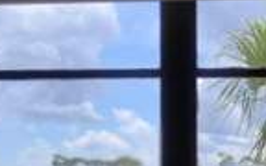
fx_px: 667
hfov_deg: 20.4
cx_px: 357
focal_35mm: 92
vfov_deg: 13.7
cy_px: 213
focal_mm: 5.4
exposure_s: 1/1493
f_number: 1.8
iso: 40
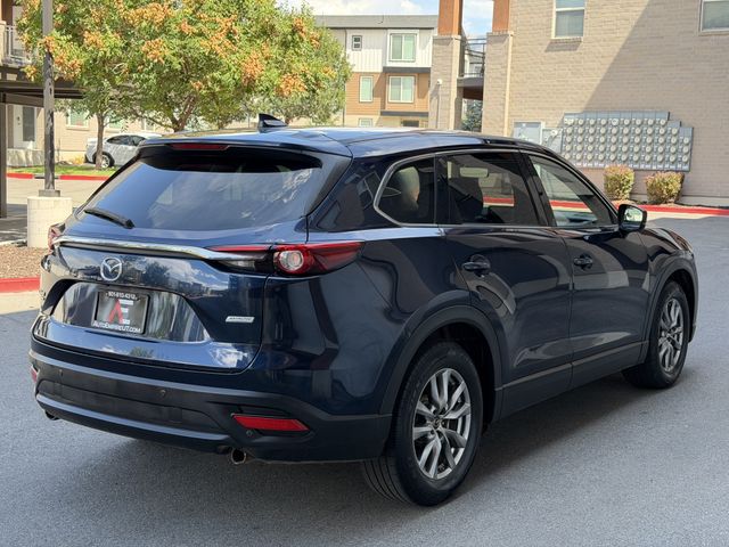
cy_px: 274
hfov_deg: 39.7
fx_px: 1011
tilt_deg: -7.2
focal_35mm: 48
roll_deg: -2.0
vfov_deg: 30.3
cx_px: 364
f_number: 1.78
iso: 80
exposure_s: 1/503
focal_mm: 6.76
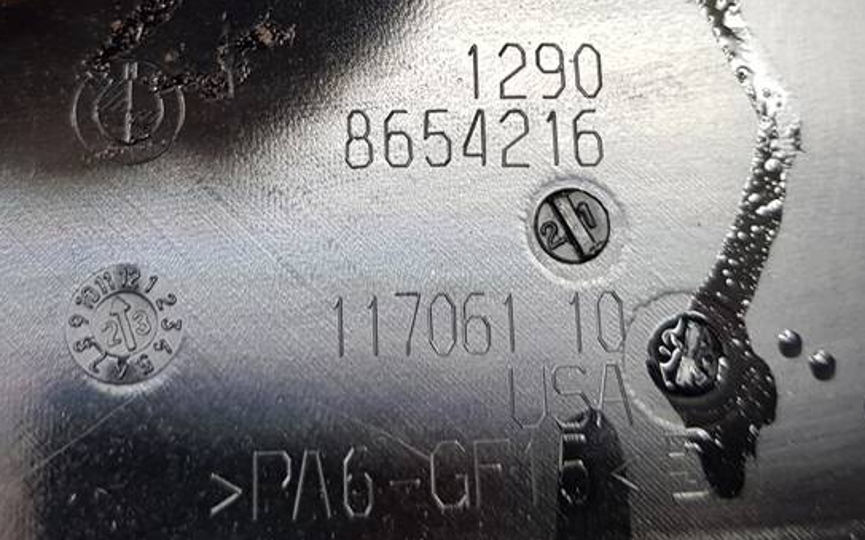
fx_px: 1225
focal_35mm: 52
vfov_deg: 24.4
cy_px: 99
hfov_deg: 38.9
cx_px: 403
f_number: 1.7
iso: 100
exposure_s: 1/50
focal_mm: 4.2
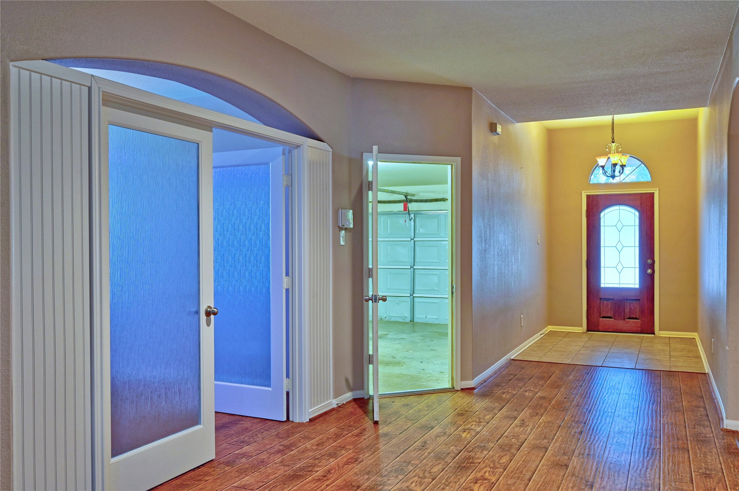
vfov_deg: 43.5
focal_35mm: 30
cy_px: 246
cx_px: 370
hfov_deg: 62.0
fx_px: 615
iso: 400
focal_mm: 30
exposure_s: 1/2
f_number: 8
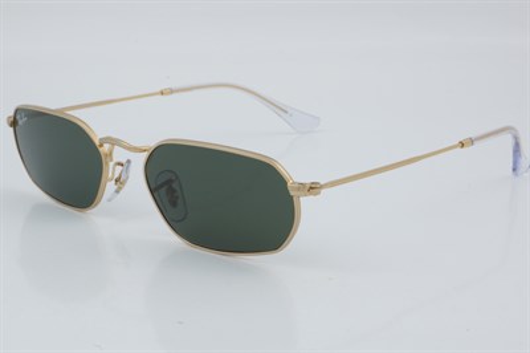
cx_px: 265
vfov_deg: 16.5
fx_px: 1214
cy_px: 176
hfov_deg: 24.6
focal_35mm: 82
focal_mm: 55
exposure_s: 1/4
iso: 100
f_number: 29
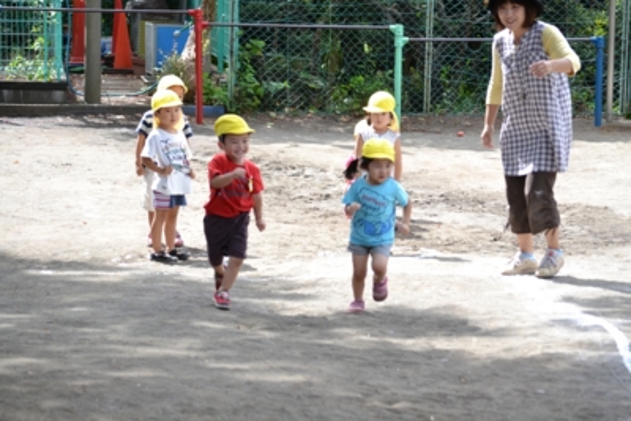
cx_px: 316
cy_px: 210
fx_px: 2577
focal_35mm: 147
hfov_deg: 14.0
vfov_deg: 9.3
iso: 125
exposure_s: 1/125
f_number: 5.6
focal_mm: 98
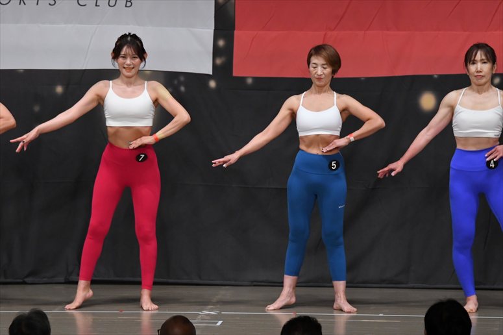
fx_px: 3142
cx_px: 252
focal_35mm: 225
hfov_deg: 9.2
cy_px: 168
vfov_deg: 6.1
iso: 3200
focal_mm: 150
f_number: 5.6
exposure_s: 1/400
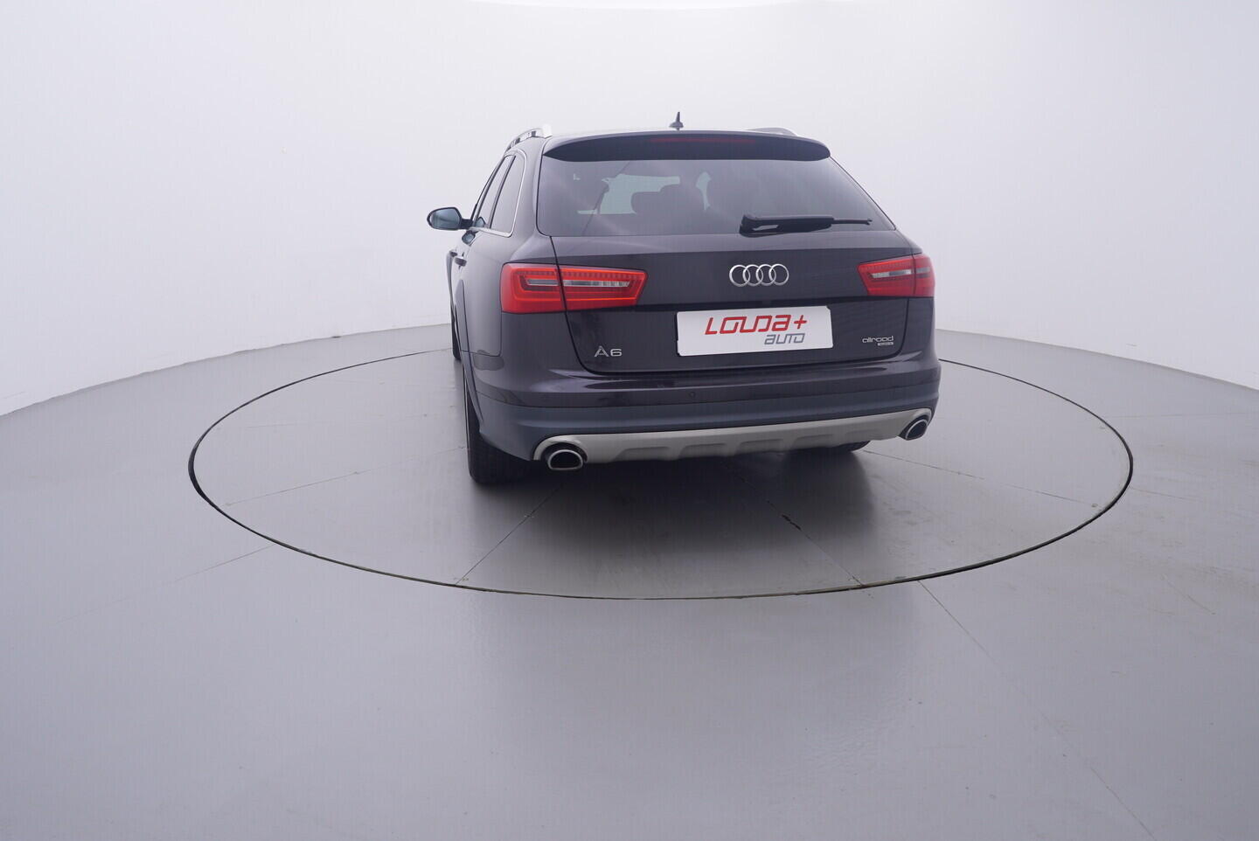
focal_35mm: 22
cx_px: 630
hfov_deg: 77.3
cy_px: 420
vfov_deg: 56.2
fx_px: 787
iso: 200
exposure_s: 1/80
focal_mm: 15
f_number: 5
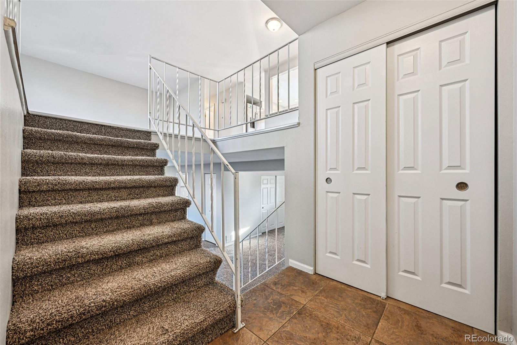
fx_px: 201
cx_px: 258
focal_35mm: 14
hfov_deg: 104.3
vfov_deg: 81.2
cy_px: 172
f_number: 11
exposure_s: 1/5
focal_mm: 14
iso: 400
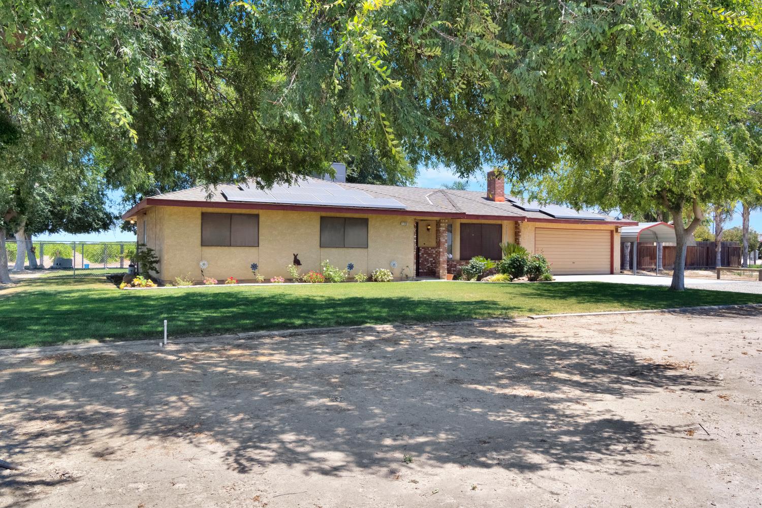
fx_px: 571
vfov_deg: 47.9
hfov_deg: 67.4
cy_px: 254
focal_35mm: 27
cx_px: 381
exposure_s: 1/640
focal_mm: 18
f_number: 8
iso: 320
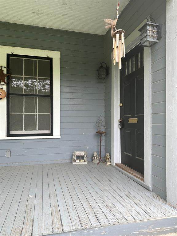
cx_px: 88
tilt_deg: +3.3
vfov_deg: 71.6
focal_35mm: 24
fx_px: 164
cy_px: 118
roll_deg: +0.7
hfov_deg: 56.8
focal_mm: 6.86
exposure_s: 1/121
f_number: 1.78
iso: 80
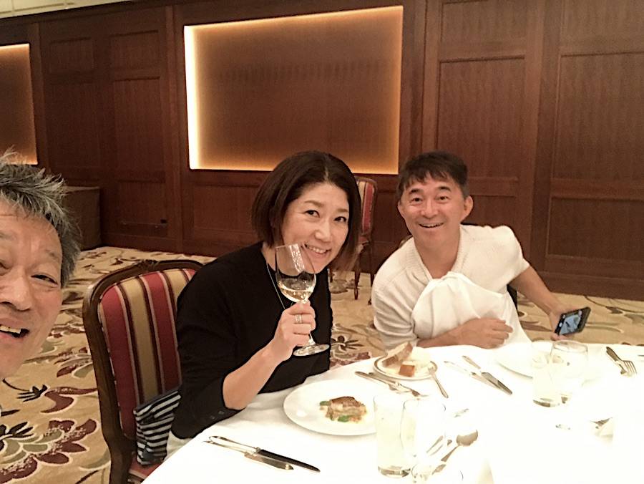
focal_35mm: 32
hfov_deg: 56.8
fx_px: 596
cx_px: 322
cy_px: 242
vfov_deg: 44.2
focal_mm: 2.87
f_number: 2.2
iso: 200
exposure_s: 1/33
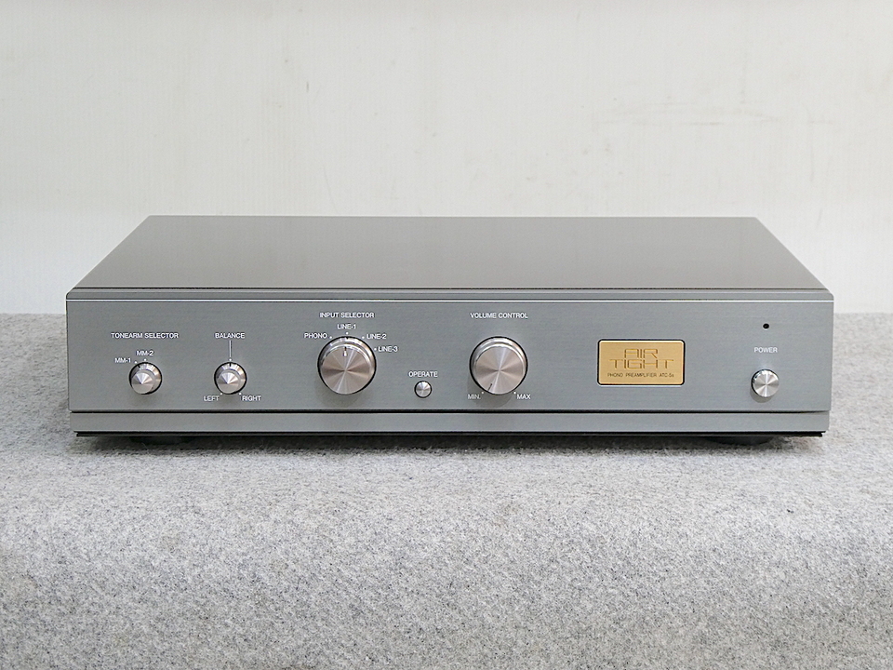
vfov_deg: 17.6
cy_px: 335
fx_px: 2167
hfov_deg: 23.3
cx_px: 446
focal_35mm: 84
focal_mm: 15
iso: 200
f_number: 4.8
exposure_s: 1/25
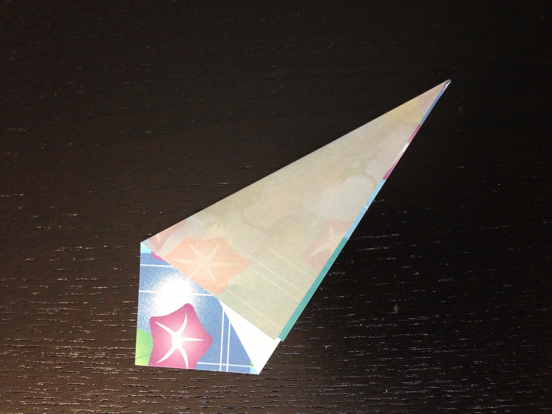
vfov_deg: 42.9
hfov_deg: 55.4
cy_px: 207
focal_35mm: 33
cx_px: 276
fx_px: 526
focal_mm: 4.13
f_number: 2.4
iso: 250
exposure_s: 1/20
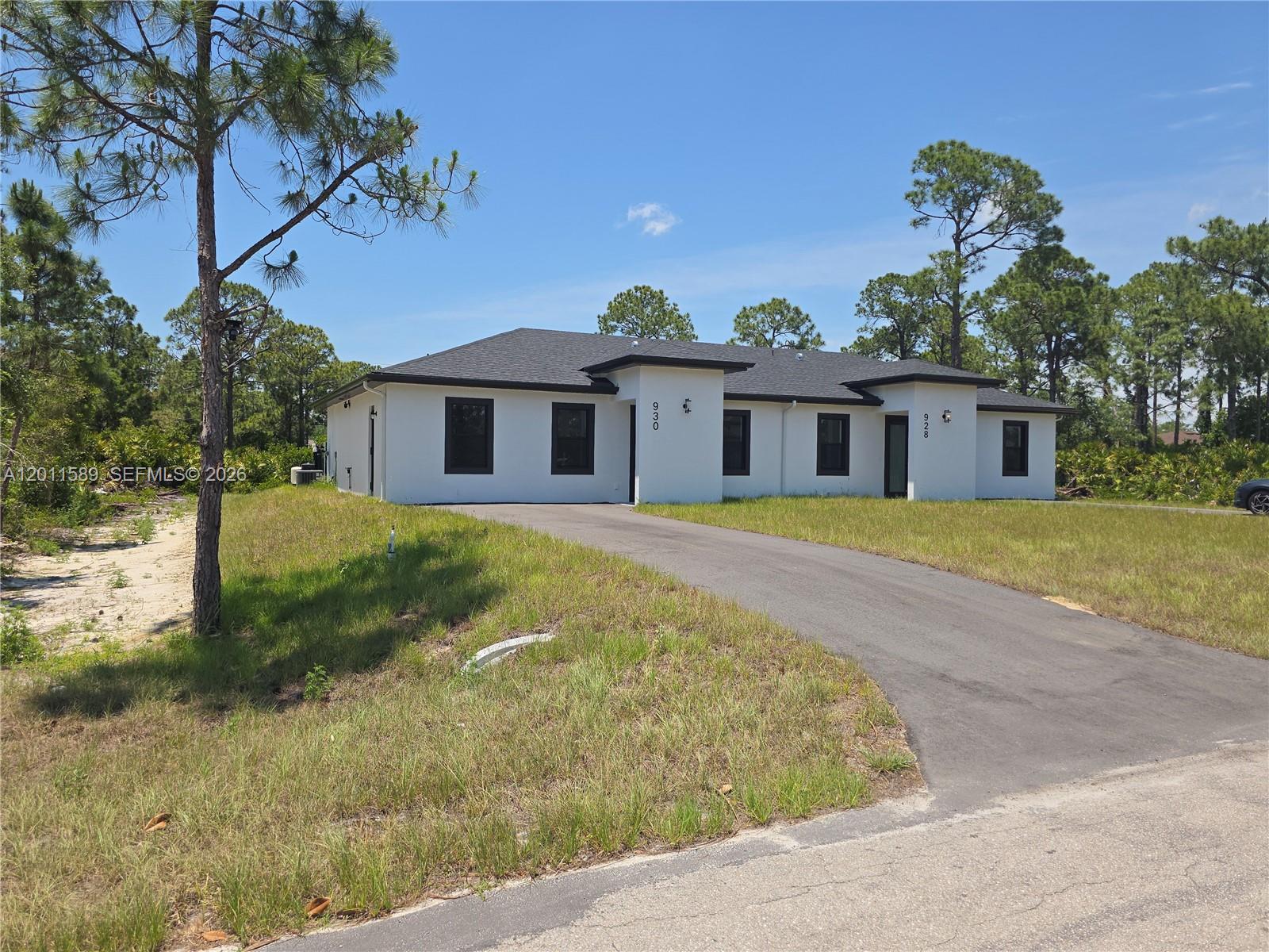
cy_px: 476
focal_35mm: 23
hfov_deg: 73.9
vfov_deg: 58.9
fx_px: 843
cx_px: 634
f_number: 1.7
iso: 12
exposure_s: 1/1050
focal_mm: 6.3
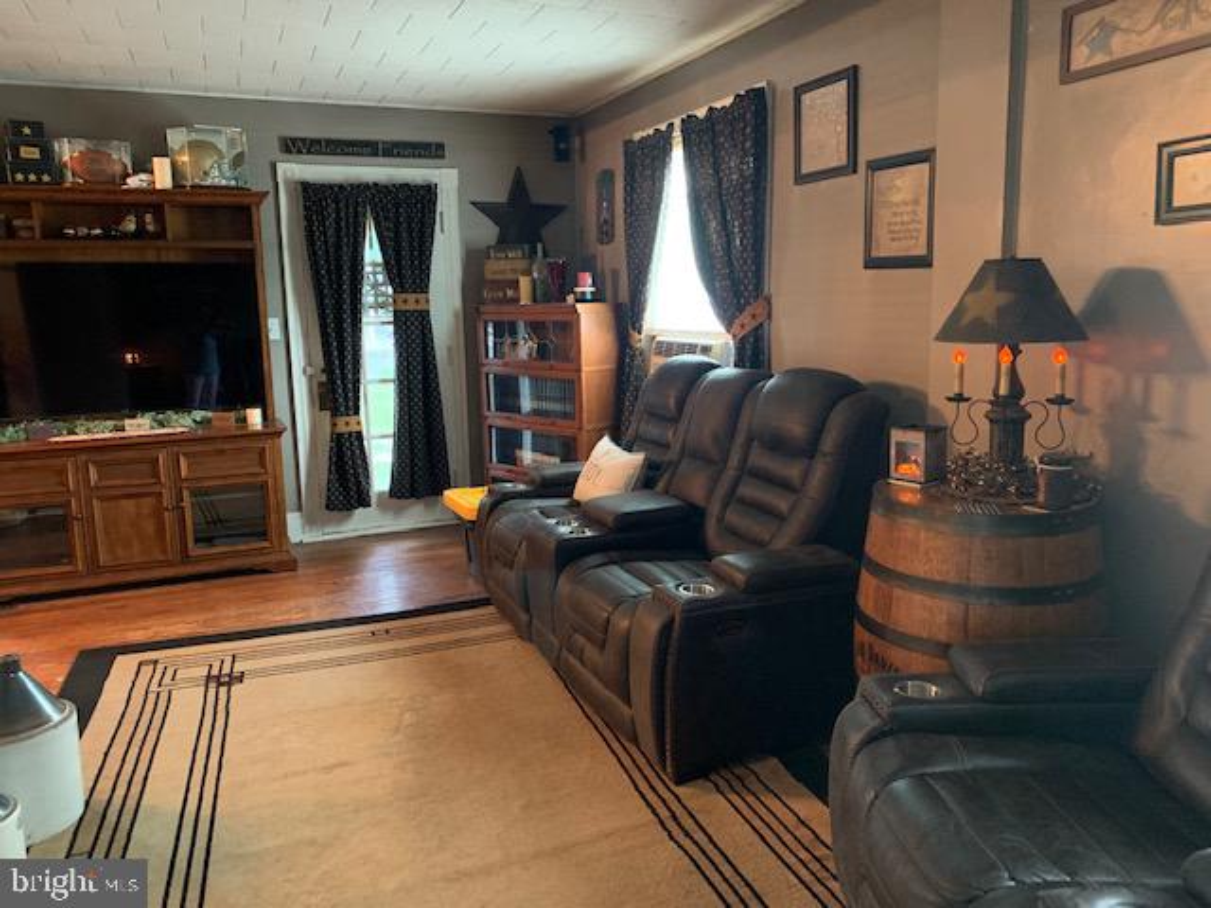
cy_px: 454
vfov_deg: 53.1
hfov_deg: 67.3
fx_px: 910
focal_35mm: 26
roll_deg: +0.7
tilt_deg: -8.9
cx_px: 606
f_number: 1.8
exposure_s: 1/30
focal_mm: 4.25
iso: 640
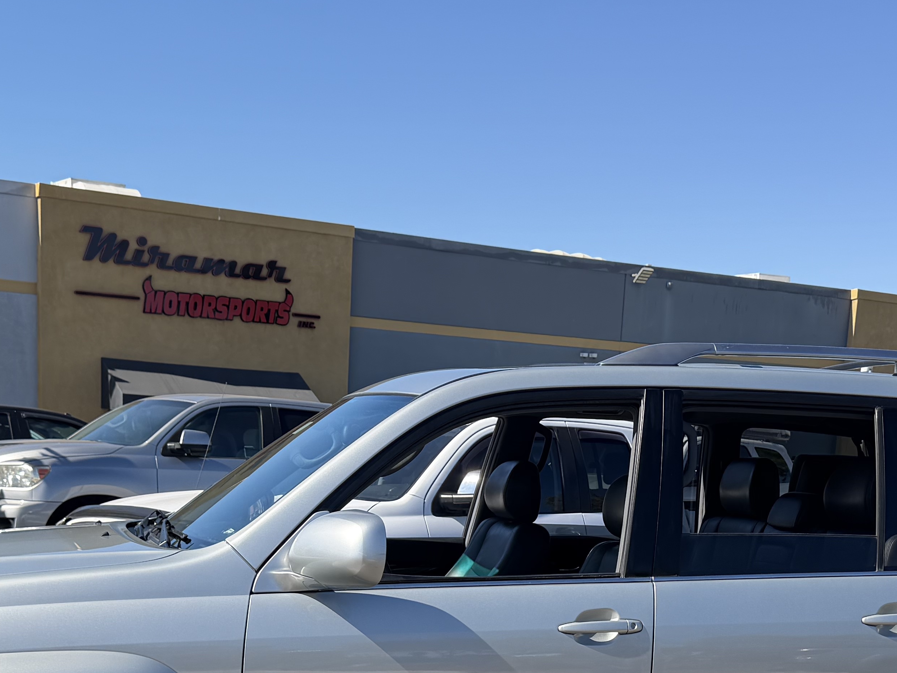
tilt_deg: -9.1
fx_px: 1425
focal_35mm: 55
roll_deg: -2.9
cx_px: 453
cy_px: 694
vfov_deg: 25.1
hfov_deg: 34.9
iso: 80
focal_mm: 6.76
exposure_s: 1/2525
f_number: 1.78
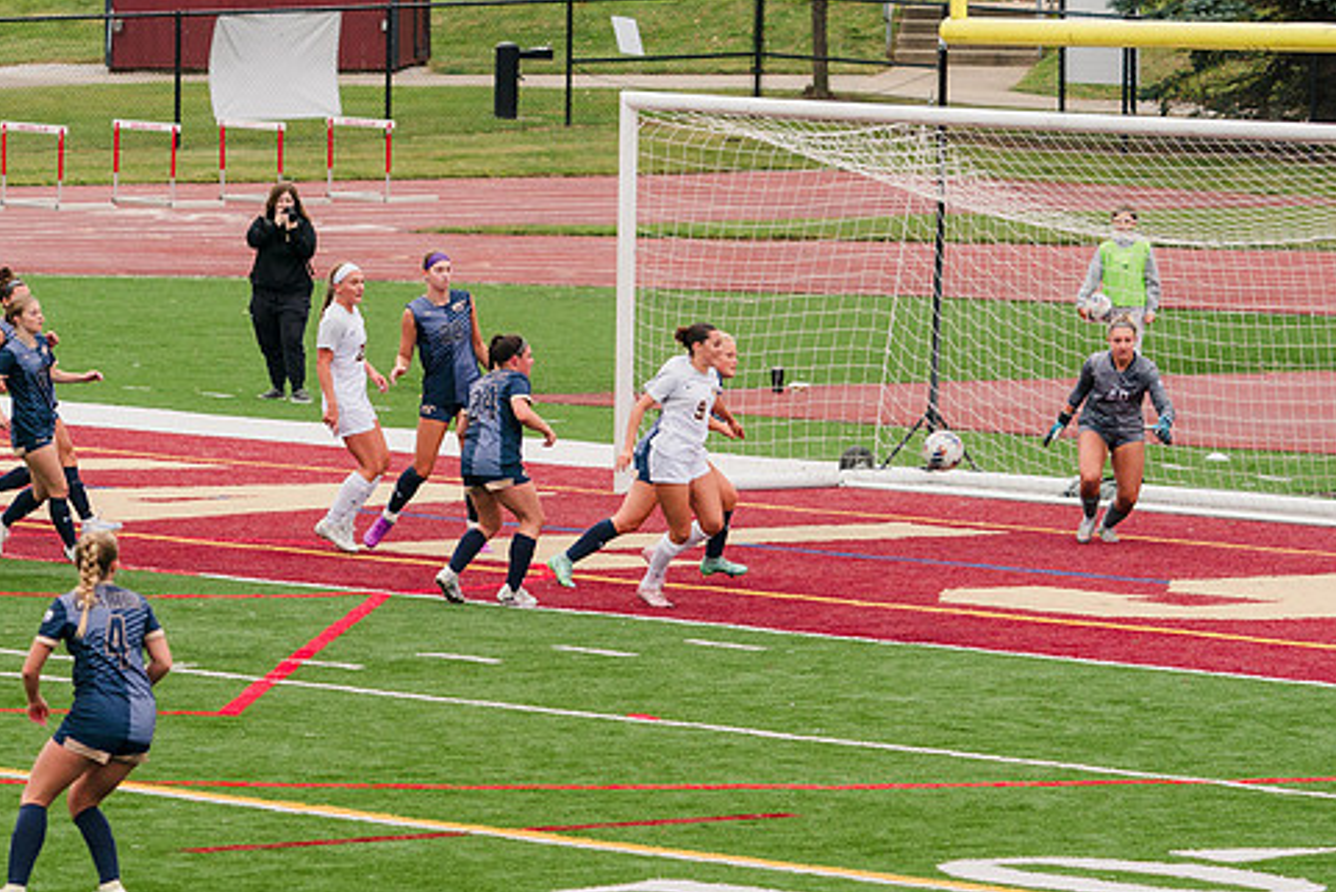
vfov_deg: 4.6
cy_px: 616
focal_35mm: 301
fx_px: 11173
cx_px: 444
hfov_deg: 6.8
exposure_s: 1/1600
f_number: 5.6
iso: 500
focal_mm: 200
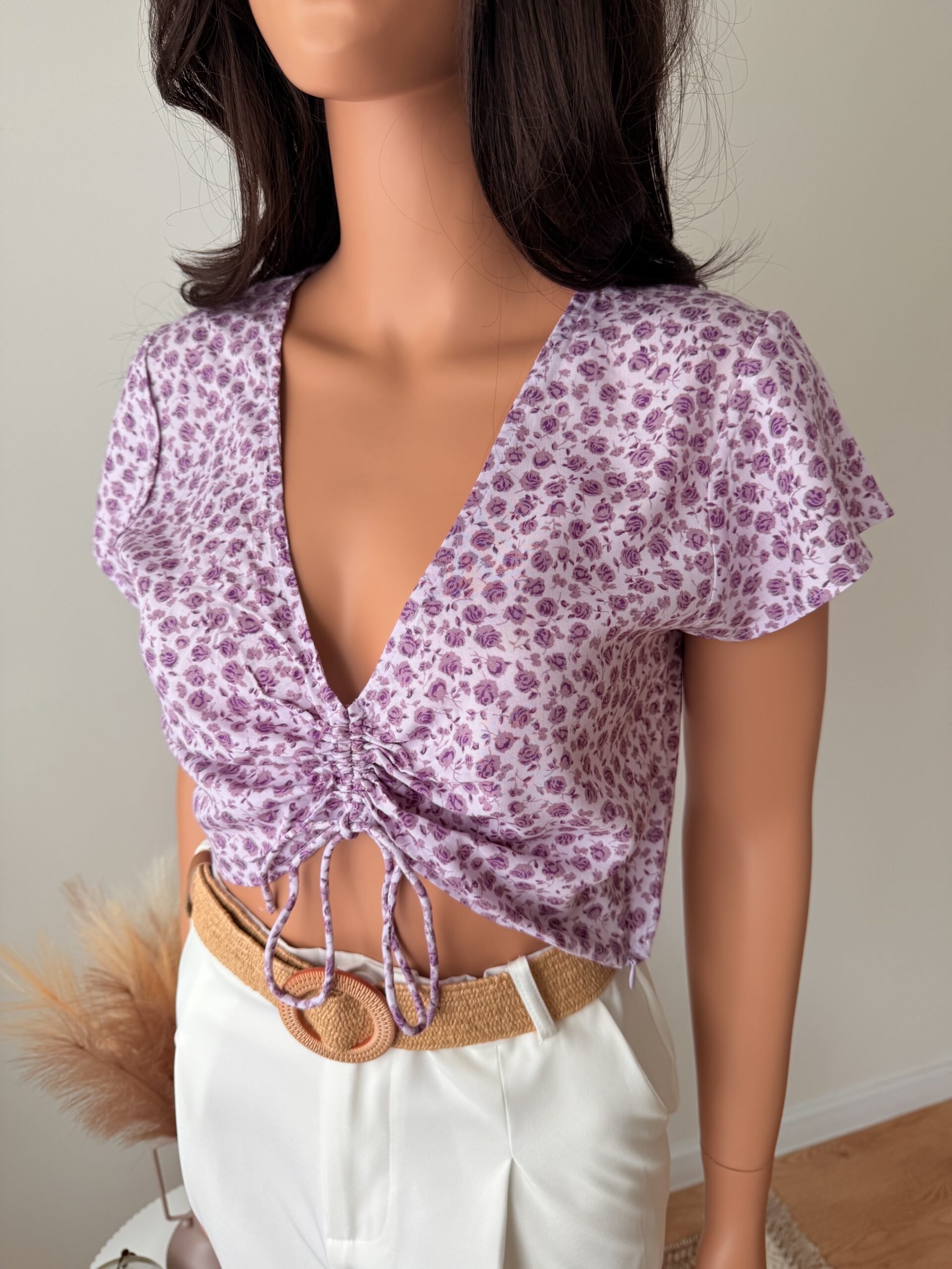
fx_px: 880
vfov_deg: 71.6
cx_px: 476
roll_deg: +1.1
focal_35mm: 24
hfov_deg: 56.8
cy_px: 634
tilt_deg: -19.7
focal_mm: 6.76
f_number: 1.78
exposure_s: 1/121
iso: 100
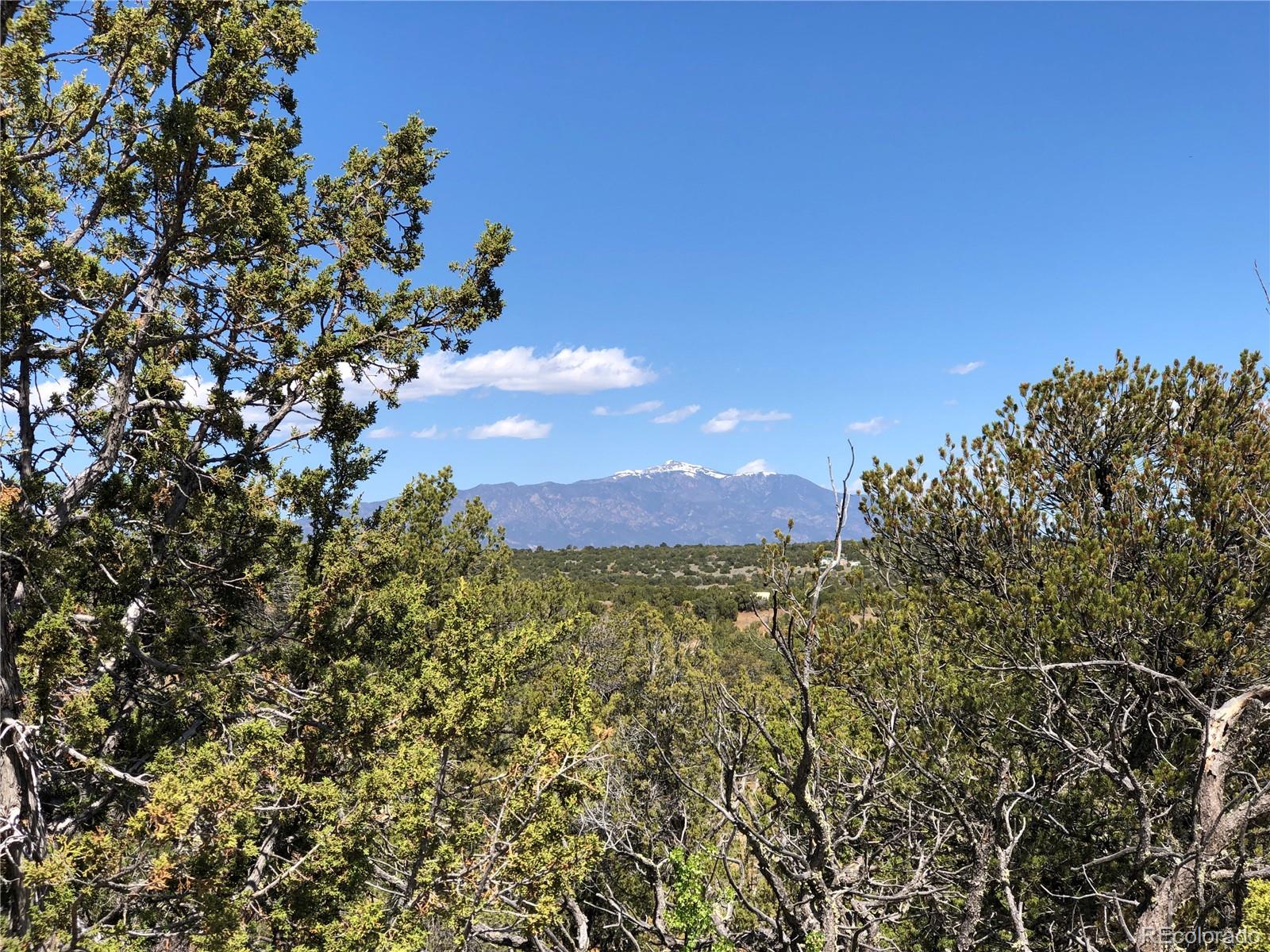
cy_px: 476
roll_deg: -0.5
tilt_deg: +0.5
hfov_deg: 33.8
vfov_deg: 25.7
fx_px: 2091
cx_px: 635
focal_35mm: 57
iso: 20
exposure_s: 1/750
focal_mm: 6.6
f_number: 2.8
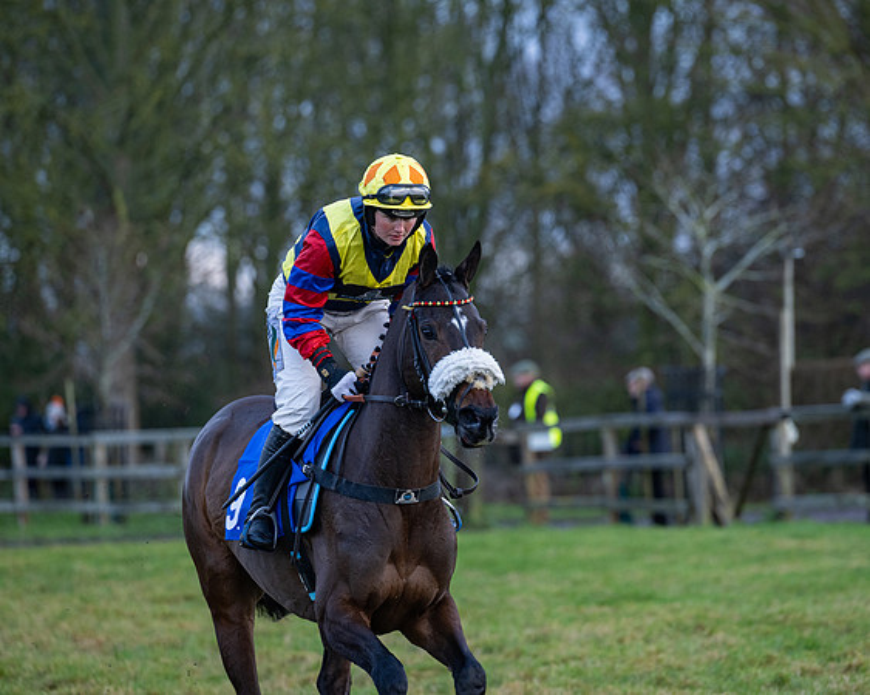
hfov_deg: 8.6
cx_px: 450
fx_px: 5798
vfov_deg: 6.9
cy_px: 348
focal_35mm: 225
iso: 800
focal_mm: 200
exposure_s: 1/500
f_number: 4
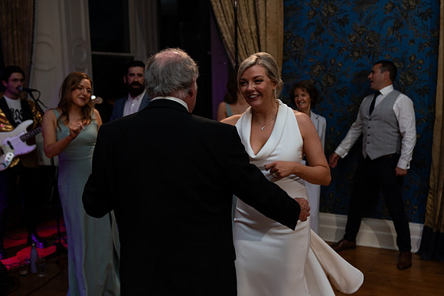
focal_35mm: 38
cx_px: 222
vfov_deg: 35.1
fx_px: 469
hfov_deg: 50.7
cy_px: 148
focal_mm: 38
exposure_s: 1/160
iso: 1250
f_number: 2.8
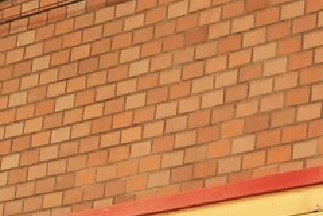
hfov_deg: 13.2
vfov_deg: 8.7
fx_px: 1355
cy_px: 393
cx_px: 400
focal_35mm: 151
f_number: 2.2
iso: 25
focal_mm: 4.15
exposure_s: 1/289
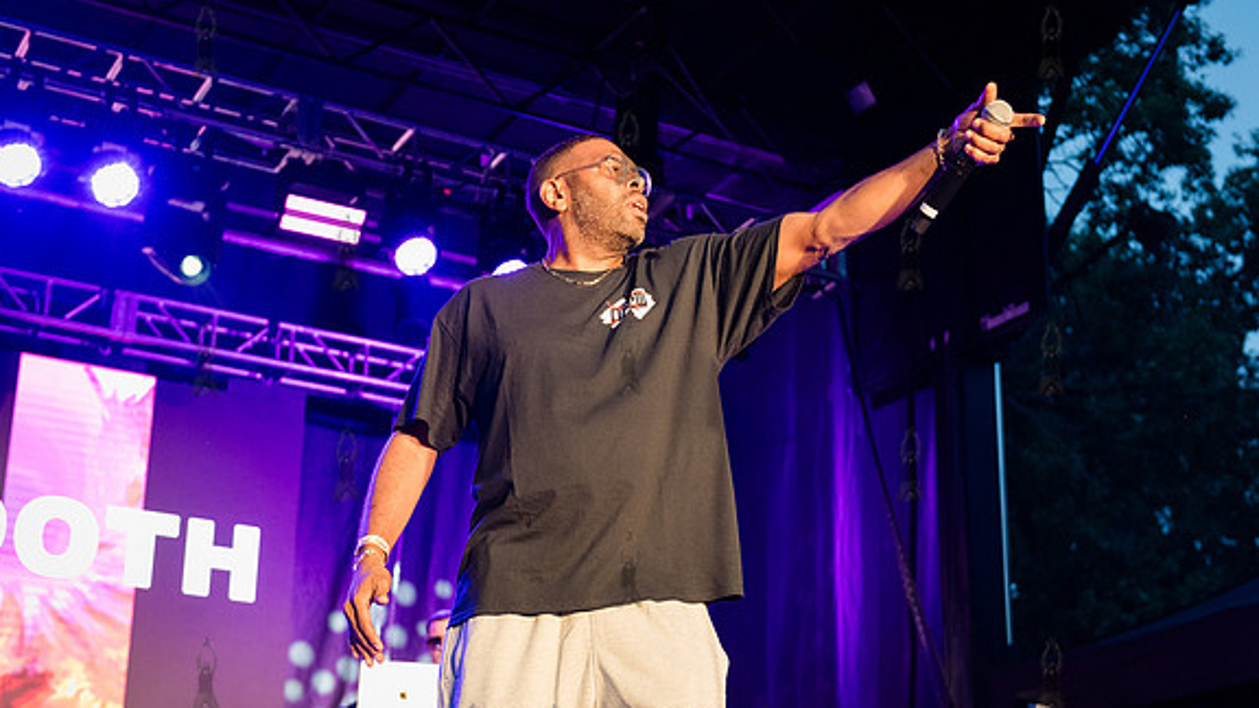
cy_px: 357
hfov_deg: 36.0
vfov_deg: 20.7
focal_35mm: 58
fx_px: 1936
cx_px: 627
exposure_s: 1/400
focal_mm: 55
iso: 5000
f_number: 3.5
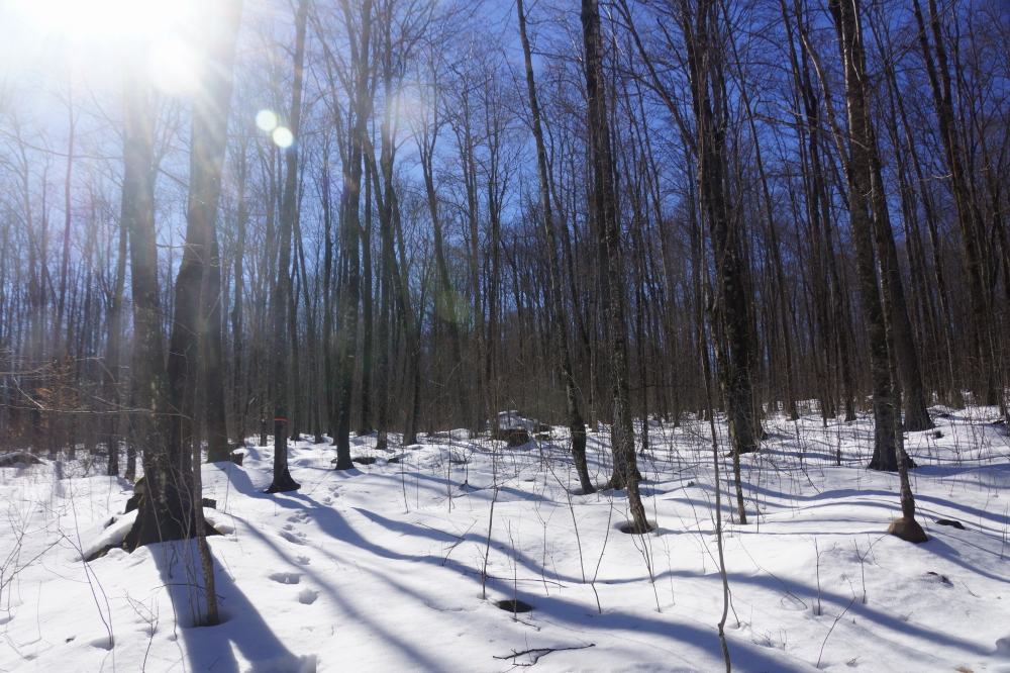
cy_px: 336
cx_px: 505
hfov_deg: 67.4
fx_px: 757
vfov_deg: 47.9
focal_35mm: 27
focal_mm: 18
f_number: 9
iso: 100
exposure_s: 1/100
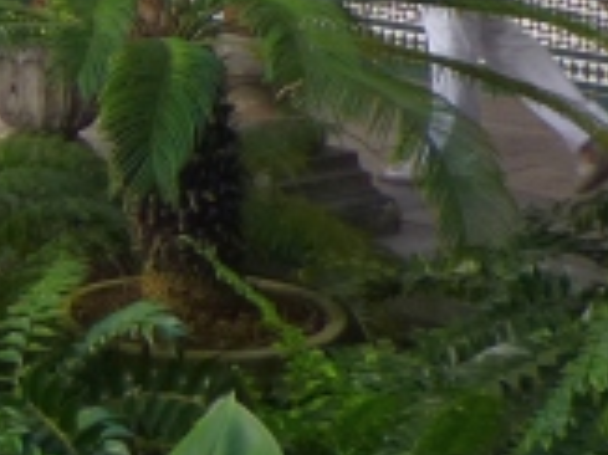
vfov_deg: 11.6
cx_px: -739
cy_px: -365
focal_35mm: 118
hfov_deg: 13.4
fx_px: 2071
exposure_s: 1/100
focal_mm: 4.3
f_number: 3.3
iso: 100
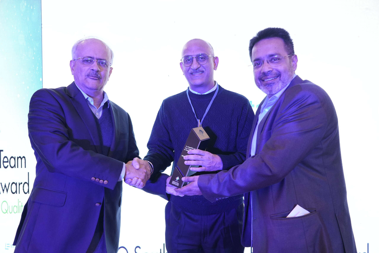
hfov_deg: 60.3
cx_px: 190
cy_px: 126
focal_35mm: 31
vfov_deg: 42.3
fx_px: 326
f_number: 4
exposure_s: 1/160
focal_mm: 31
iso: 2500
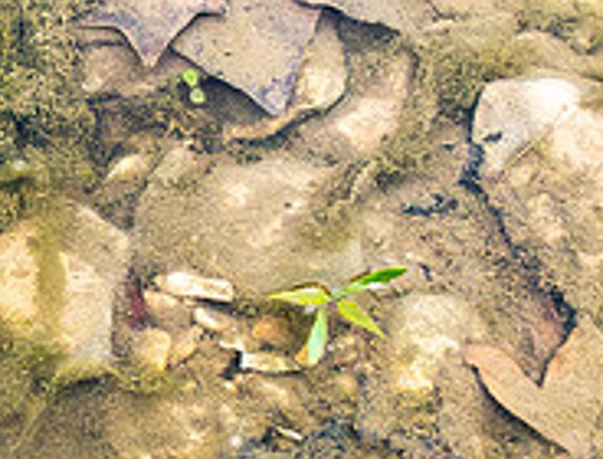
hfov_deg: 13.5
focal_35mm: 140
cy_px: 428
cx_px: -189
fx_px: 2452
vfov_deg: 10.6
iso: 200
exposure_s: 1/250
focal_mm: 4.5
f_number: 8
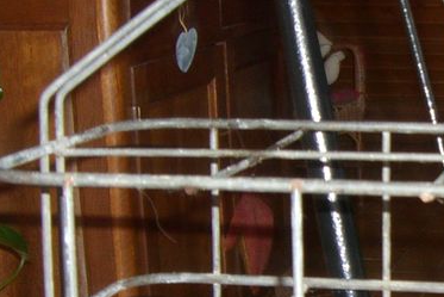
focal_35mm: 106
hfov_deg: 18.0
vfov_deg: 12.9
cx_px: 574
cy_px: 197
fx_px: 1308
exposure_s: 1/60
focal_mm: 6.2
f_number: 2.7
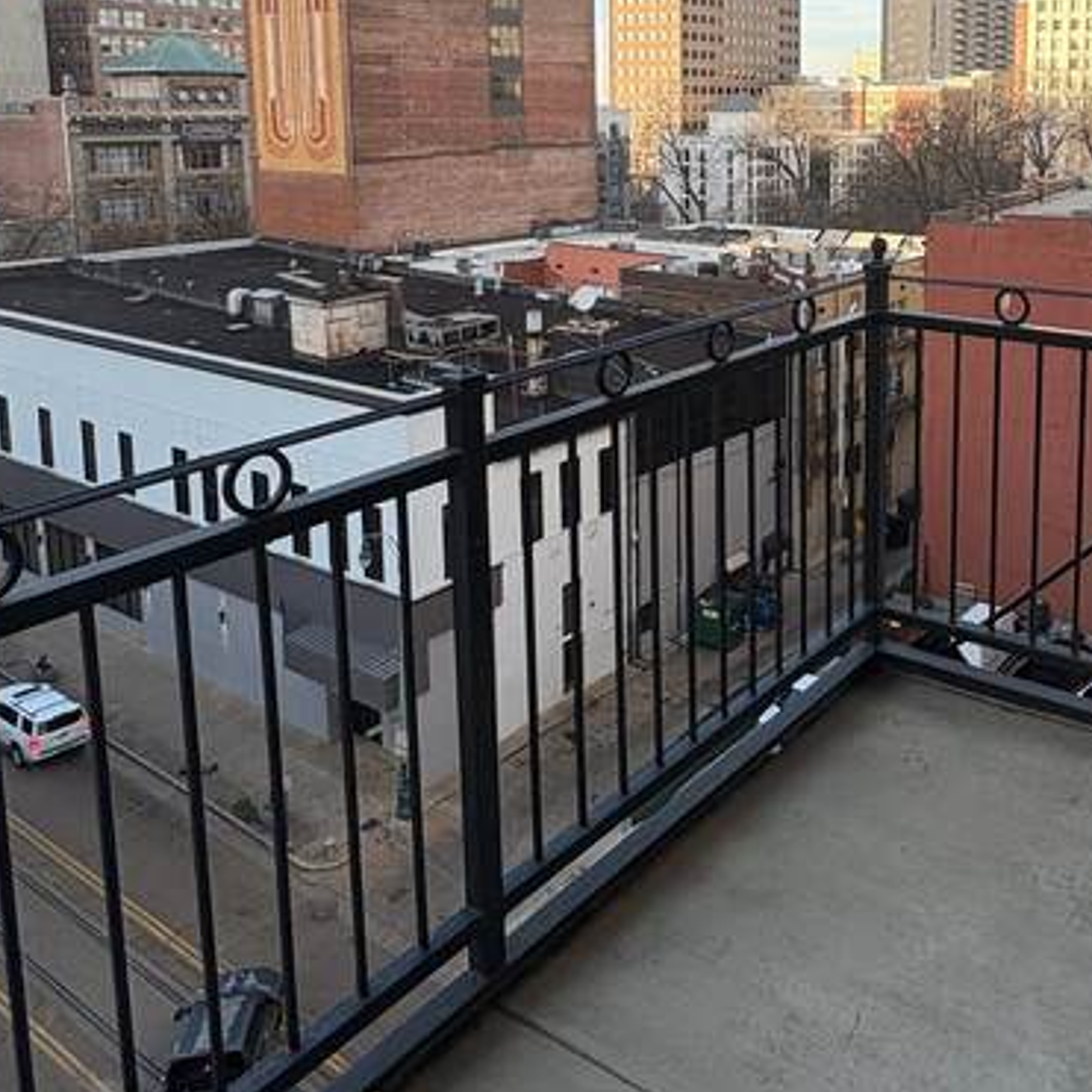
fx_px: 1142
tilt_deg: -7.3
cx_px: 830
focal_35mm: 32
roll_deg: -0.5
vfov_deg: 48.8
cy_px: 253
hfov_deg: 48.9
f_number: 2.2
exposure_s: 1/445
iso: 40
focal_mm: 2.22
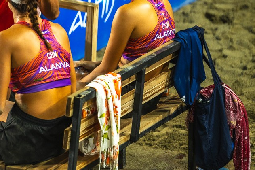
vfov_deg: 4.0
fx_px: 2442
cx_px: 38
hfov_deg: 6.0
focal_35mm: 345
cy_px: 14
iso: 800
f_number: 2.8
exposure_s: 1/800
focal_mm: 170
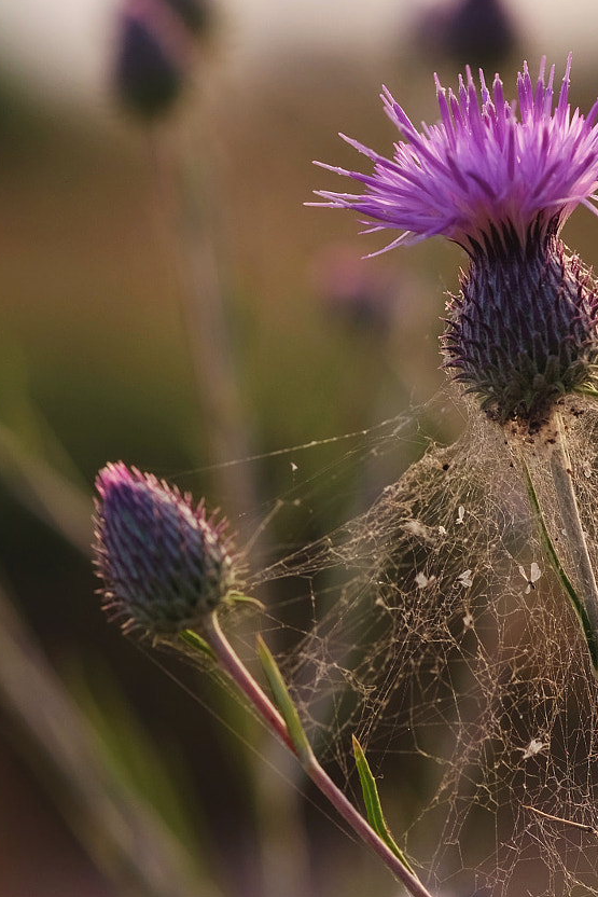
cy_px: 520
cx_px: 543
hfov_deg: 7.9
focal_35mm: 173
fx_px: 4308
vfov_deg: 11.9
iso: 200
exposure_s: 1/480
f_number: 4
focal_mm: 60
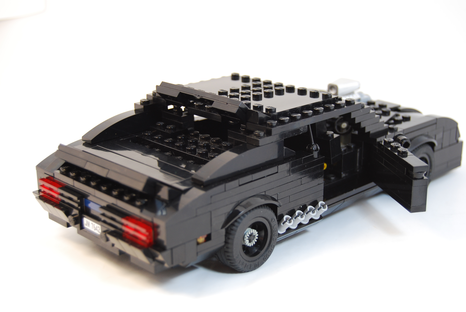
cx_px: 233
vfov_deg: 22.7
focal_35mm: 60
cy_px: 156
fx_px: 778
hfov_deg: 33.4
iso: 200
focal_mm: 40
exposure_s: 1/40
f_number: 5
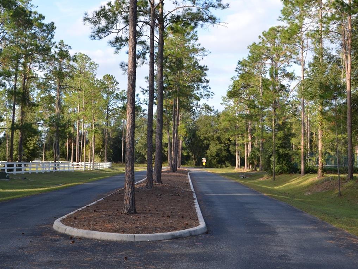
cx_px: 169
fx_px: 517
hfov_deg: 38.2
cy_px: 110
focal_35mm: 50
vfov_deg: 29.1
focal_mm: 22
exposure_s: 1/125
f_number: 5.6
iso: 100
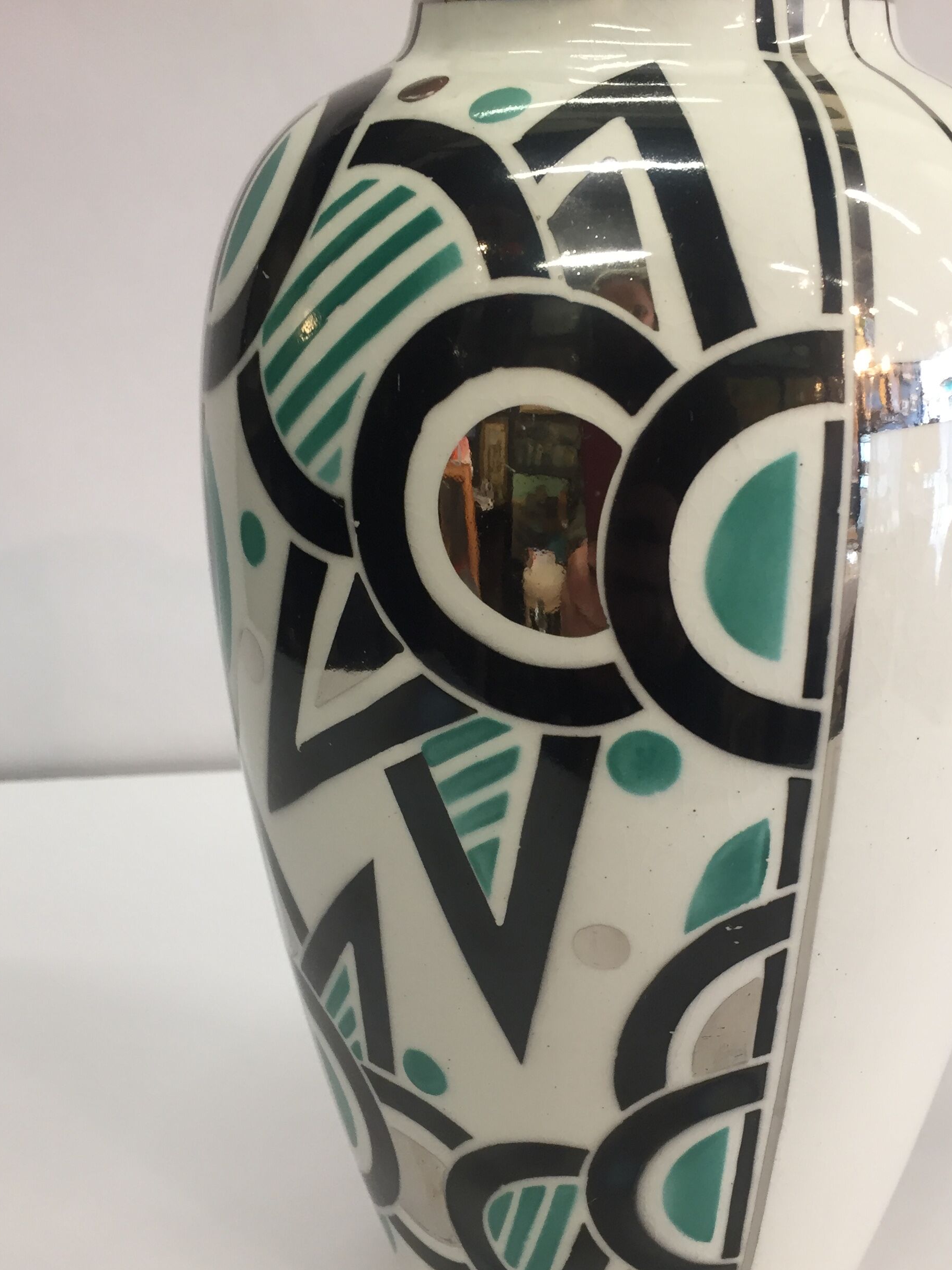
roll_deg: -0.7
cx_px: 593
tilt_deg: -20.8
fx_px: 1430
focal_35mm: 39
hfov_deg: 36.6
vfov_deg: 47.8
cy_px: 703
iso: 80
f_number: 2.2
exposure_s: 1/33
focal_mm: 4.15
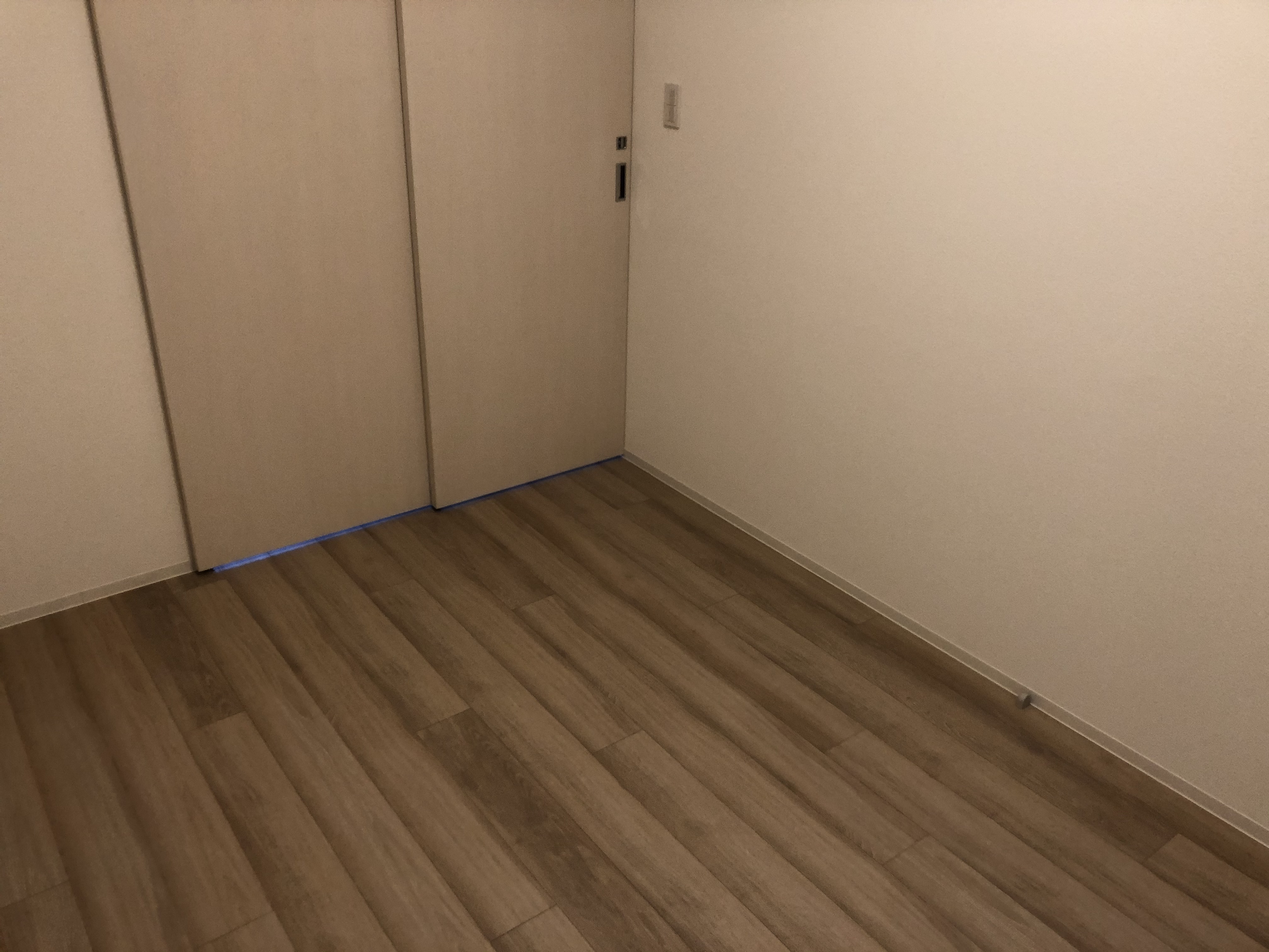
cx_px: 634
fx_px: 1026
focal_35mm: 28
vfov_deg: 49.7
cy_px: 476
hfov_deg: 63.4
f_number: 1.8
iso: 40
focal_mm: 3.99
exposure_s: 1/25
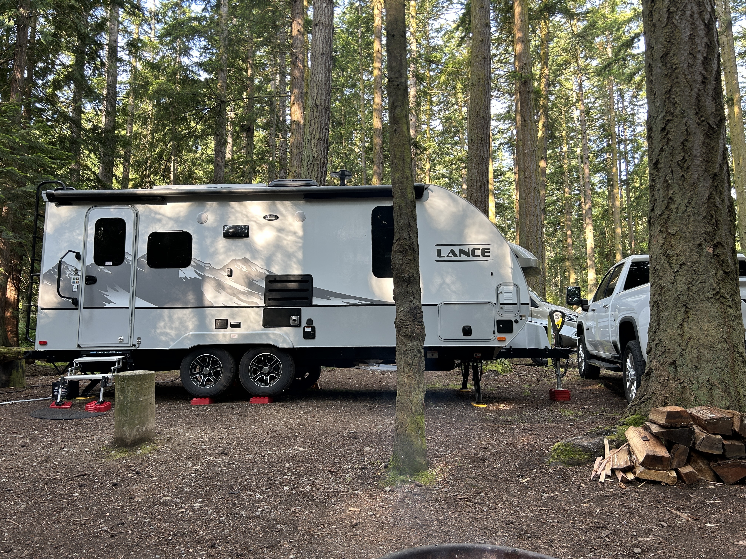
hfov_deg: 67.3
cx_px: 373
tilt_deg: +6.5
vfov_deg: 53.1
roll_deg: +0.8
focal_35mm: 26
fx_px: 560
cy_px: 280
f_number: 1.5
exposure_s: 1/121
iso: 64
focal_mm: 5.7
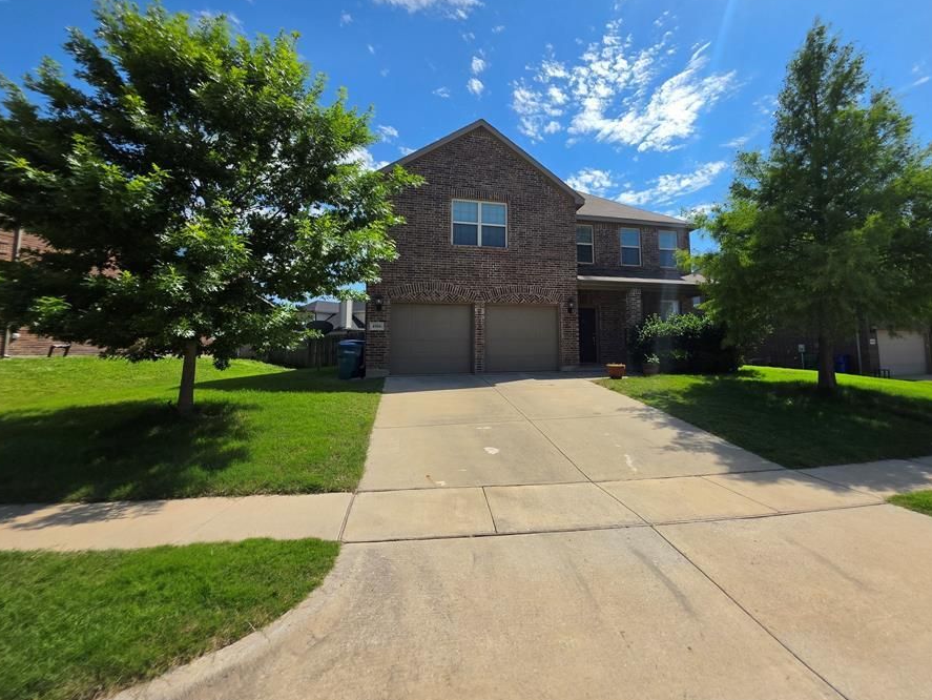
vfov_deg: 81.5
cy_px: 312
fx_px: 404
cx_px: 525
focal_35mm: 15
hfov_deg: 97.6
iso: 32
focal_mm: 2.2
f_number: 1.9
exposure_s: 1/2423
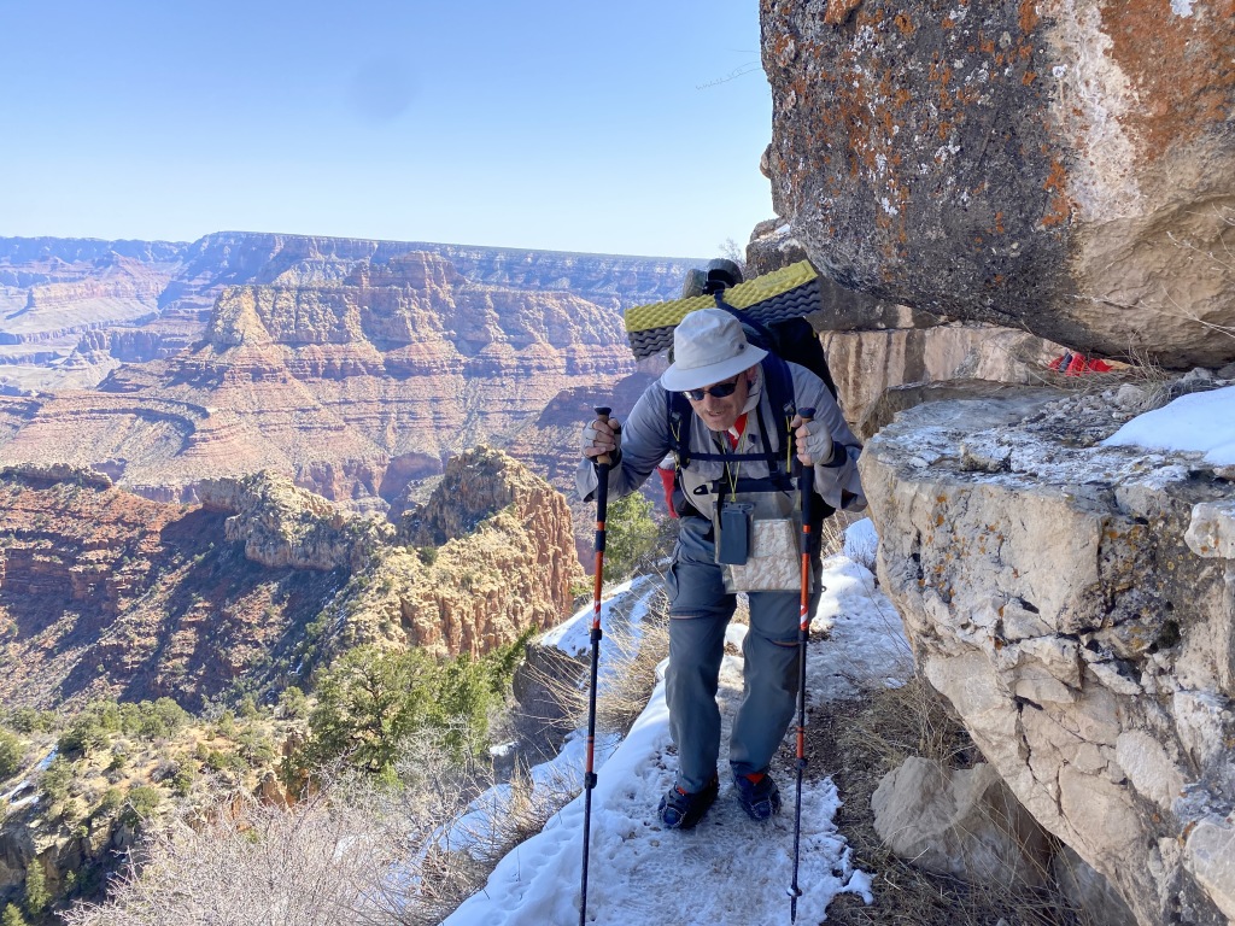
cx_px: 618
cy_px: 463
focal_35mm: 26
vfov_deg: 53.1
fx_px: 928
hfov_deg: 67.3
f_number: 1.8
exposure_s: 1/1300
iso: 32
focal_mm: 4.25
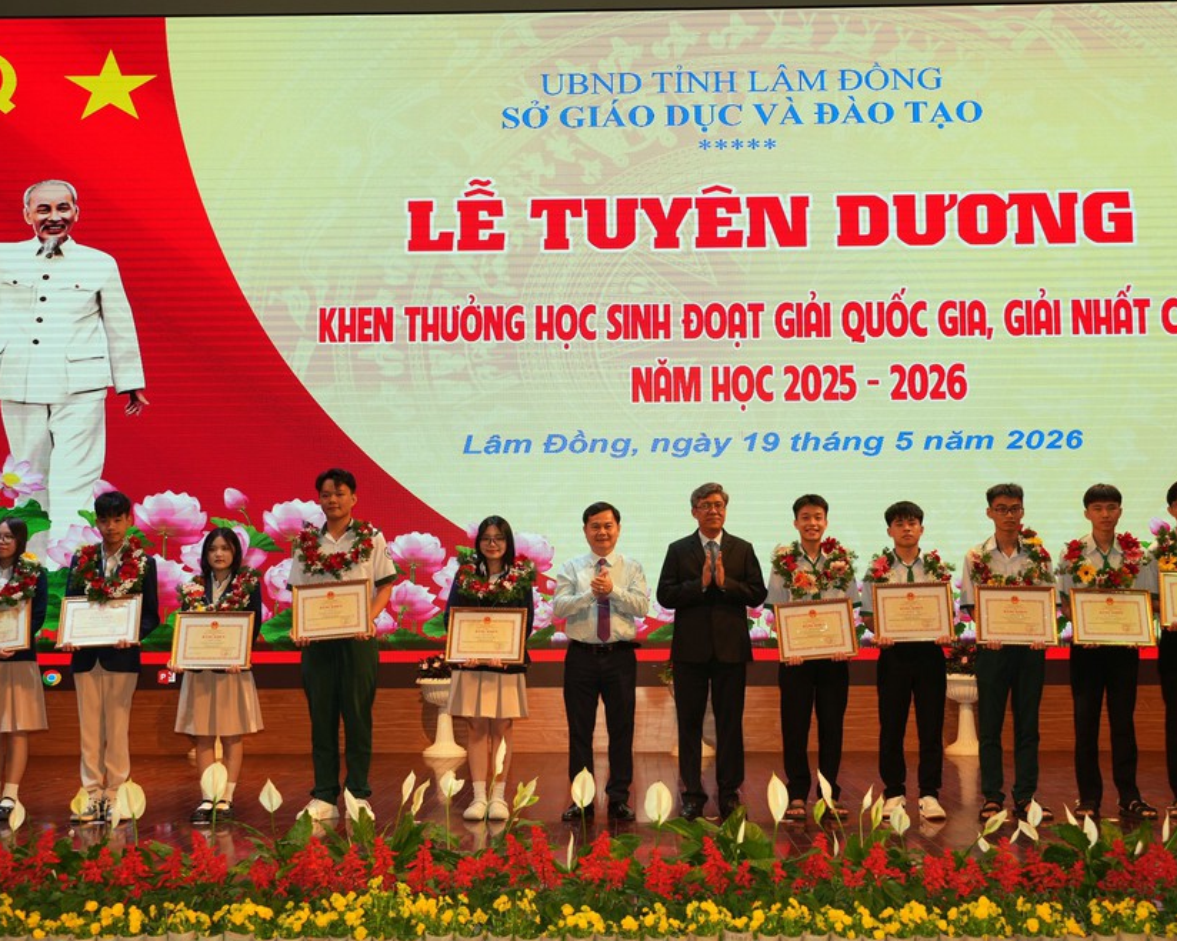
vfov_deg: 30.5
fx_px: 1727
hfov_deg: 37.6
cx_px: 596
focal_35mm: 50
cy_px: 468
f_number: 5.6
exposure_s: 1/80
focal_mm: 29
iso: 320
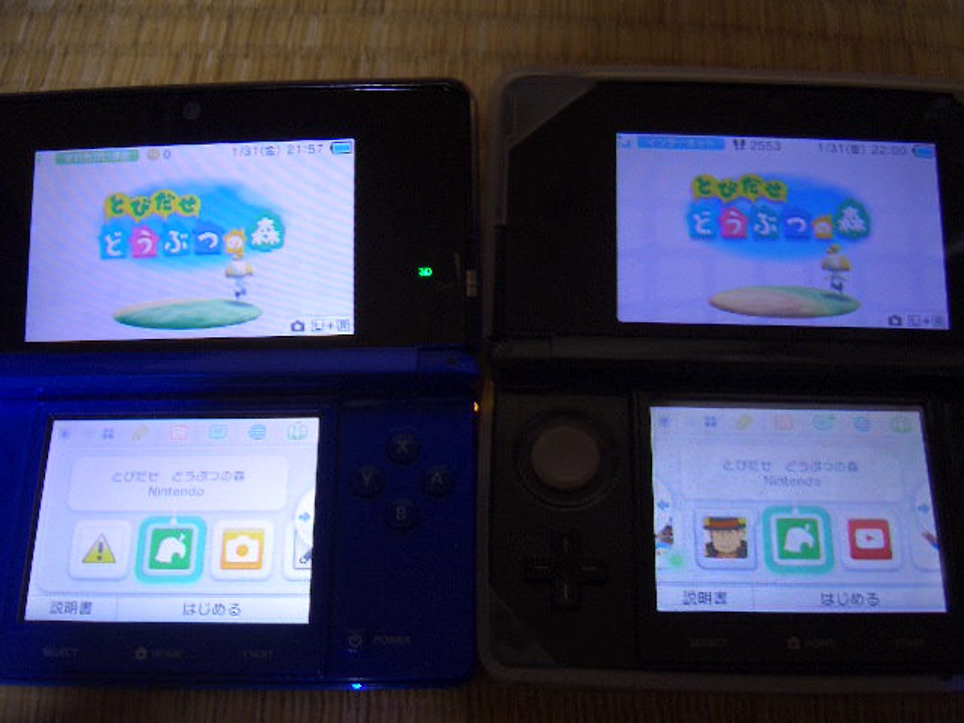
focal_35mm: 39
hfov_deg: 47.9
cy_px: 362
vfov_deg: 36.8
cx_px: 482
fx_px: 1086
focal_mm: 8
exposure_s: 1/8
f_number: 2.8
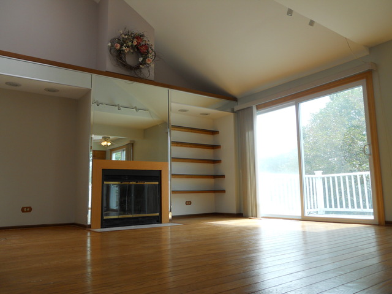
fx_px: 317
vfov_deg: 49.7
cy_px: 147
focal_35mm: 28
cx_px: 196
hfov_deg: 63.4
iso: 80
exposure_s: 1/200
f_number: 2.7
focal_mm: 5
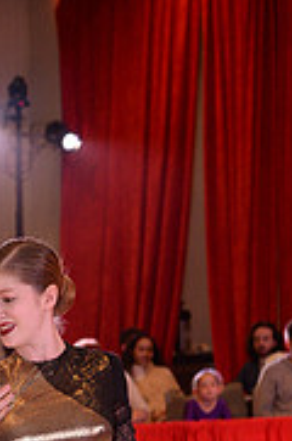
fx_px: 2430
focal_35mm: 199
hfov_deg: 6.9
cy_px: 543
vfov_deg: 10.2
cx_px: 18
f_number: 4.5
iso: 2000
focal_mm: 62
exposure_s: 1/250
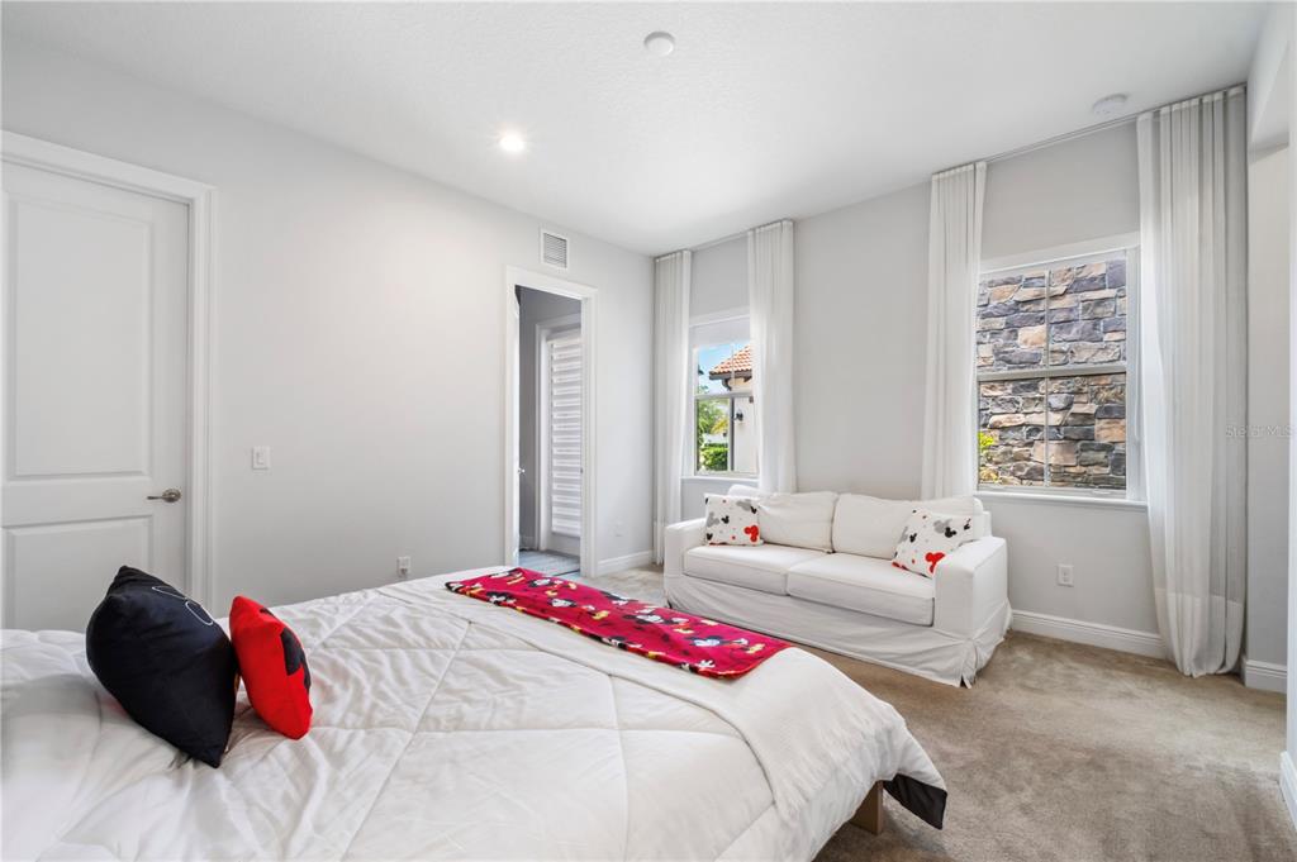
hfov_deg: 100.4
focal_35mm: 15
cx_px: 648
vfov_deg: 77.2
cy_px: 431
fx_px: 540
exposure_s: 1/1.25
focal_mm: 10
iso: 320
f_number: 16
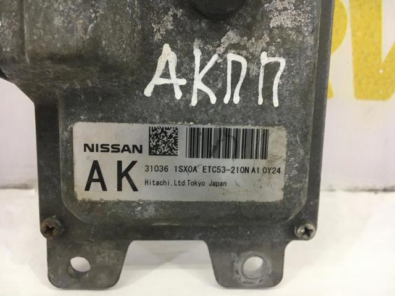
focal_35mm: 29
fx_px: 331
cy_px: 148
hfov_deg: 61.7
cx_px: 198
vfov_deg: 48.2
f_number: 2.2
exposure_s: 1/33
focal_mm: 4.15
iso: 25
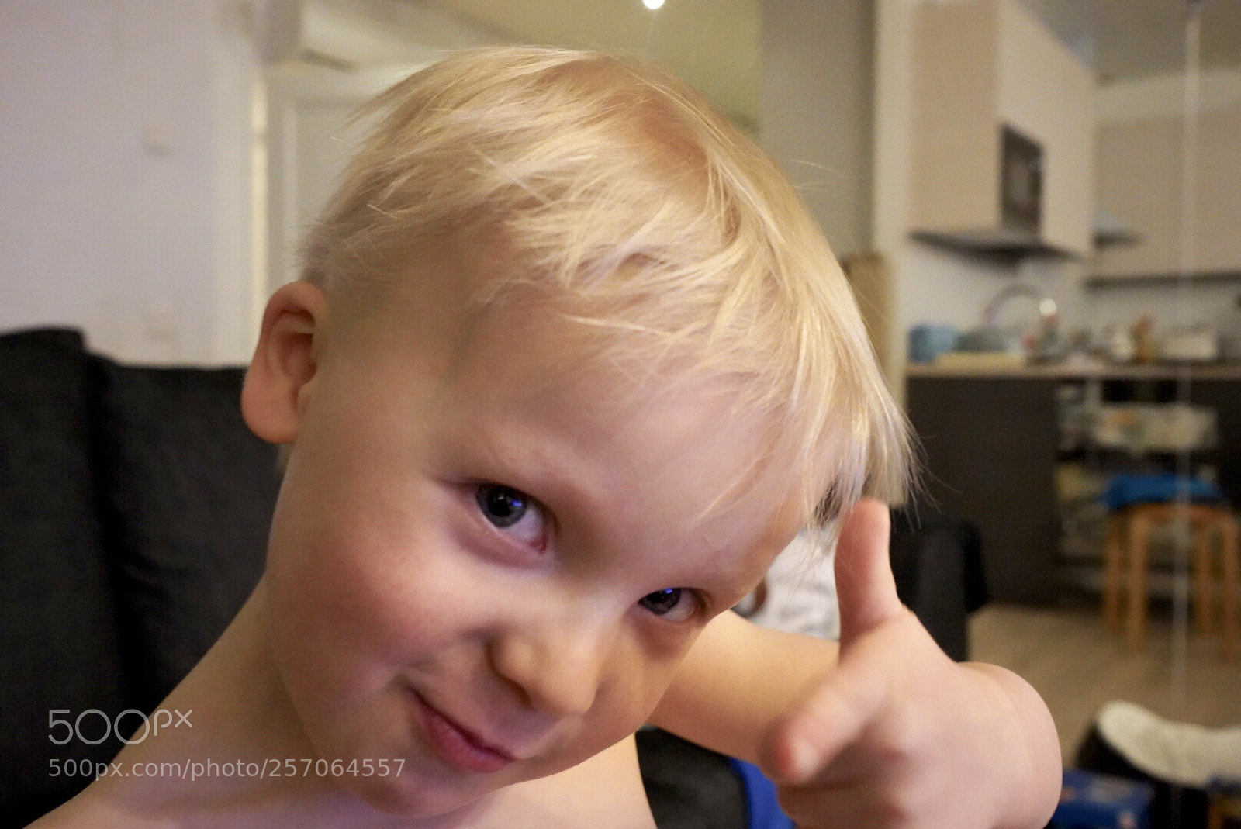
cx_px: 620
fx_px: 1035
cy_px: 414
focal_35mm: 30
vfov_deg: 43.7
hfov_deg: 61.9
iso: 12800
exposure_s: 1/100
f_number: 7.1
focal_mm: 30
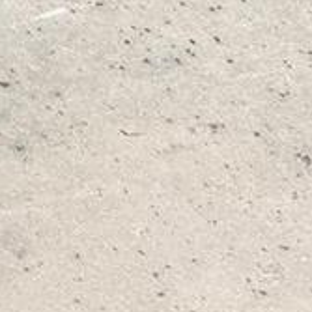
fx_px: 1988
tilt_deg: +0.2
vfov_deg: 6.7
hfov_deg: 8.6
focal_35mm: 195
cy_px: -990
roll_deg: -1.1
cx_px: -271
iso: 80
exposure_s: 1/920
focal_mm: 6.76
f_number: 1.78
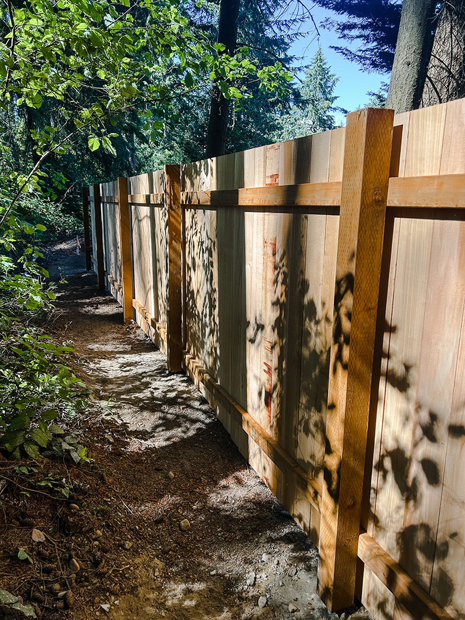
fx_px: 466
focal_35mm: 26
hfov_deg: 53.1
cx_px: 232
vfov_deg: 67.3
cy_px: 310
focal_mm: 5.7
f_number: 1.5
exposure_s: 1/460
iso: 50
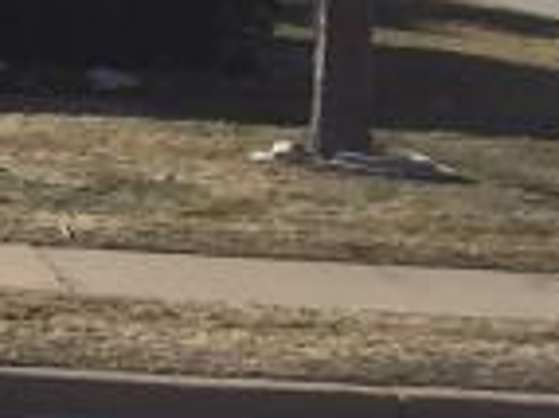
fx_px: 3356
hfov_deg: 8.0
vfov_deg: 7.1
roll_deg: -1.0
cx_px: -1196
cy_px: -102
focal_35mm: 208
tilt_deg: -2.5
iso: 32
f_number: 2.2
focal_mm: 4.15
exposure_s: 1/3597
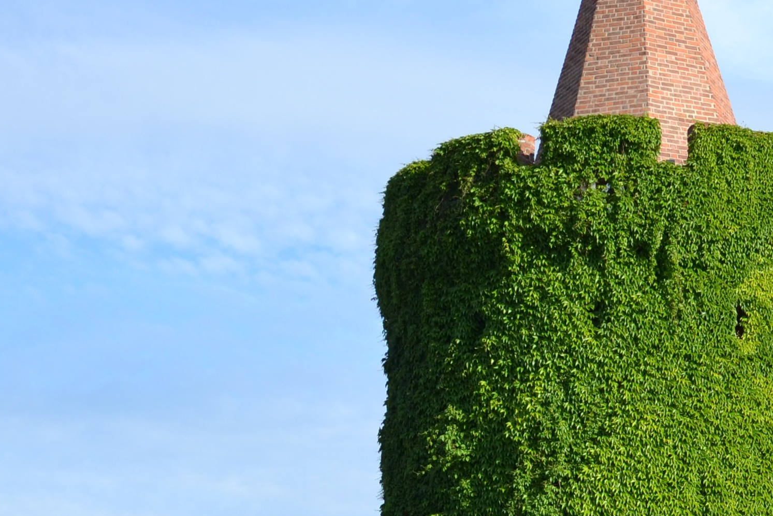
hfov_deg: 26.0
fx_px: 1611
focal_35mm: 75
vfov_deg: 18.1
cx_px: 709
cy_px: 371
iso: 100
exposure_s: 1/500
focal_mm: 22
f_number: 5
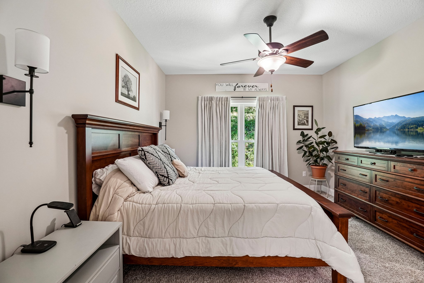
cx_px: 212
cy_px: 142
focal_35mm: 15
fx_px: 177
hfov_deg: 100.4
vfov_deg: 77.3
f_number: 8
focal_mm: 10
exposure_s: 1/8
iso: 400
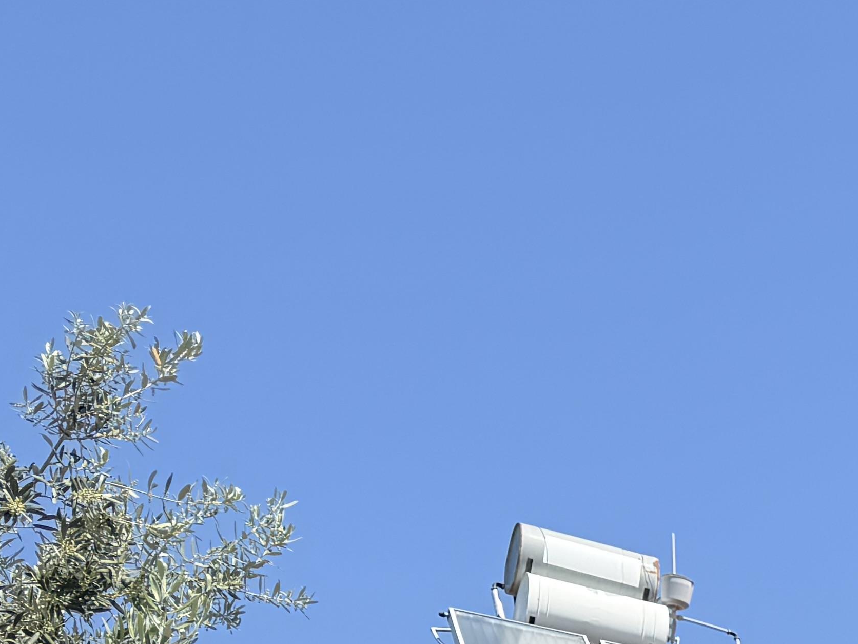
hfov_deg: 19.2
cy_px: 1064
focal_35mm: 82
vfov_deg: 15.9
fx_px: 2032
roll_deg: -1.6
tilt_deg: +12.3
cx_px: 1456
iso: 80
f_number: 1.78
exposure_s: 1/2703
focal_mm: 6.76
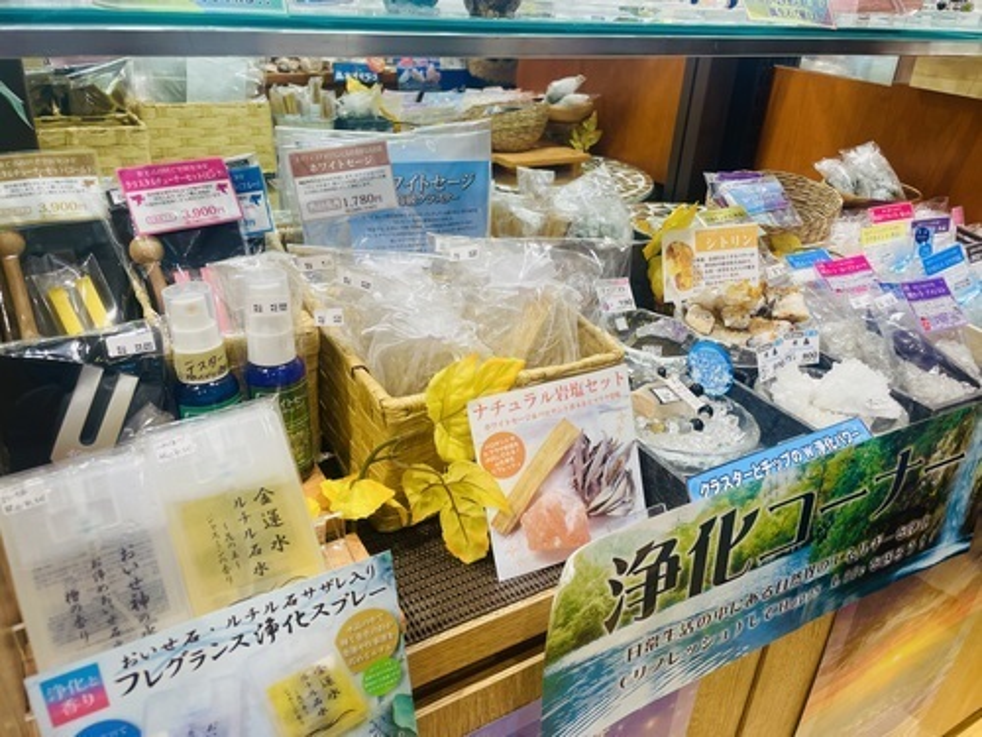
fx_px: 738
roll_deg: -3.4
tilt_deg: -28.4
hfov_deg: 67.3
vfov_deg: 53.1
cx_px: 491
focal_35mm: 26
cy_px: 368
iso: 32
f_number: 1.6
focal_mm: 4.2
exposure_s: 1/100
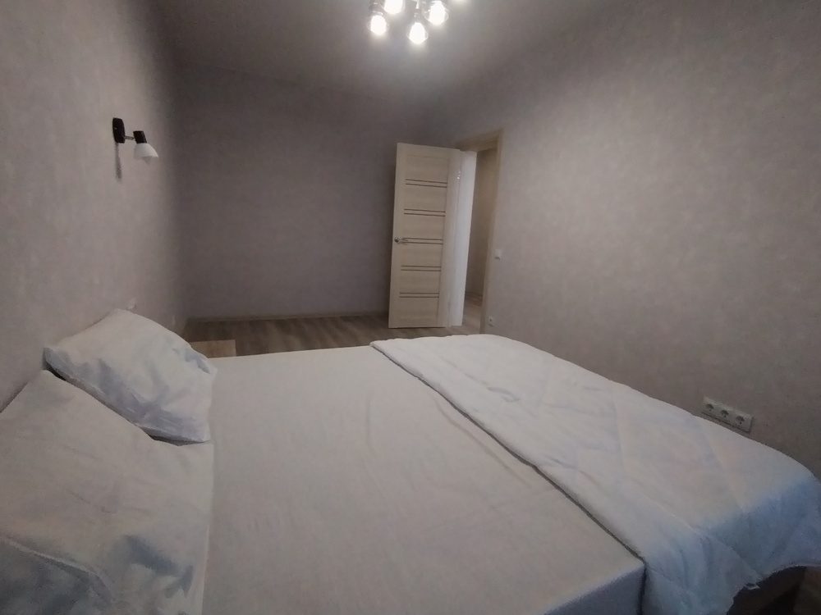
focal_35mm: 17
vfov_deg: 74.7
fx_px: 403
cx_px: 410
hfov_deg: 91.0
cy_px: 308
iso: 157
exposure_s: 1/50
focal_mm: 1.45
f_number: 2.2
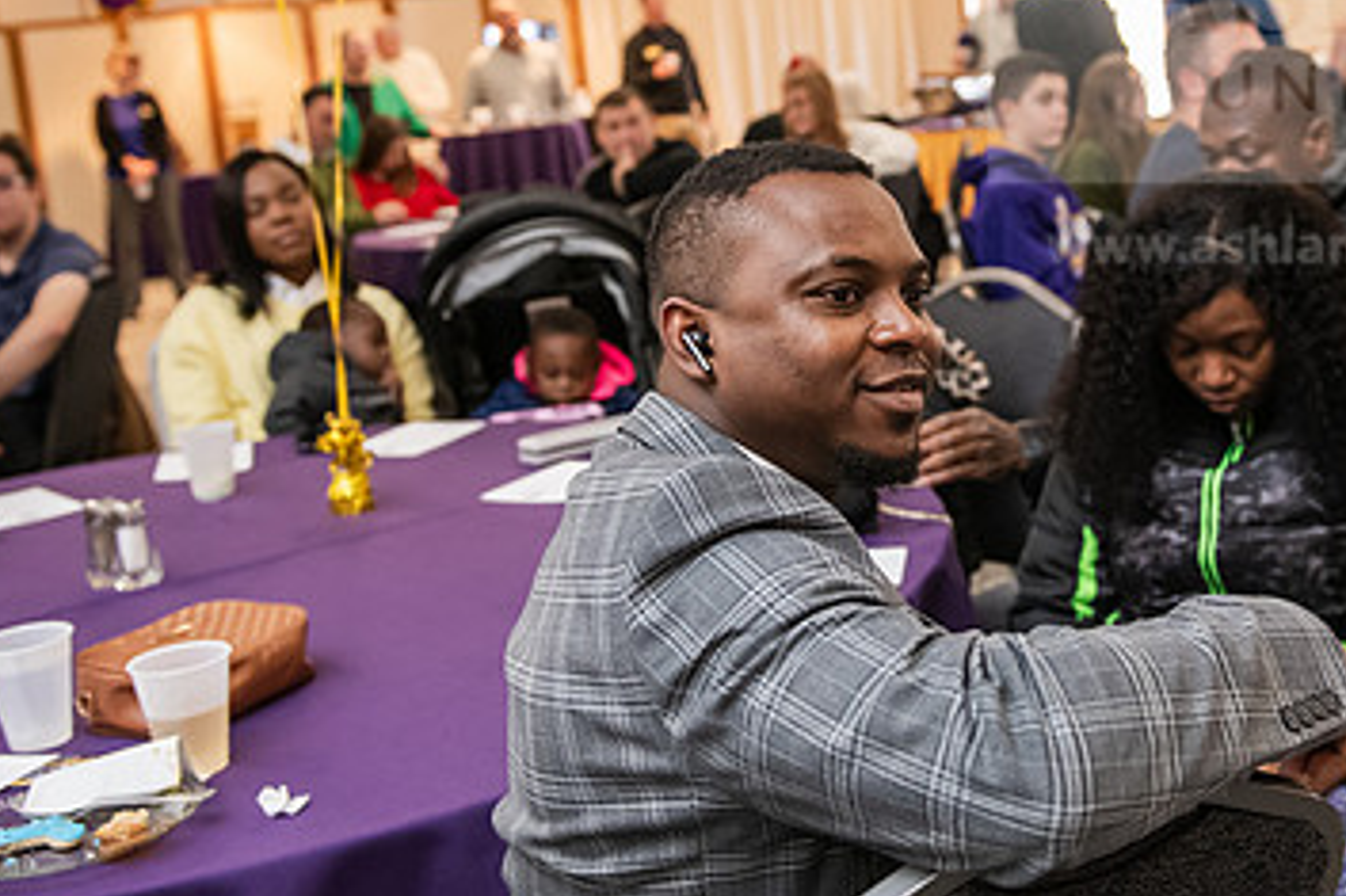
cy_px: 326
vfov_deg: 26.4
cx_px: 873
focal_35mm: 51
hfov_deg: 38.5
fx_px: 1906
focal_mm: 31
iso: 2500
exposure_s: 1/160
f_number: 3.2
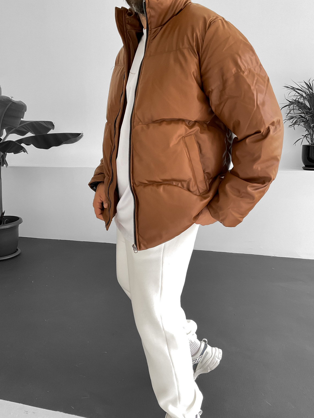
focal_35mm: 30
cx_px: 161
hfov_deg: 46.8
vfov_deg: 60.0
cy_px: 207
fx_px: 363
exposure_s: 1/100
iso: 64
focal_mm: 3
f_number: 1.8
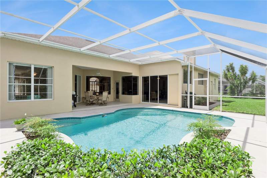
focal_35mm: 18
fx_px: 135
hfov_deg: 89.4
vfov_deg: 66.8
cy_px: 89
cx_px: 134
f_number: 7.1
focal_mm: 18.2
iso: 400
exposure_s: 1/500
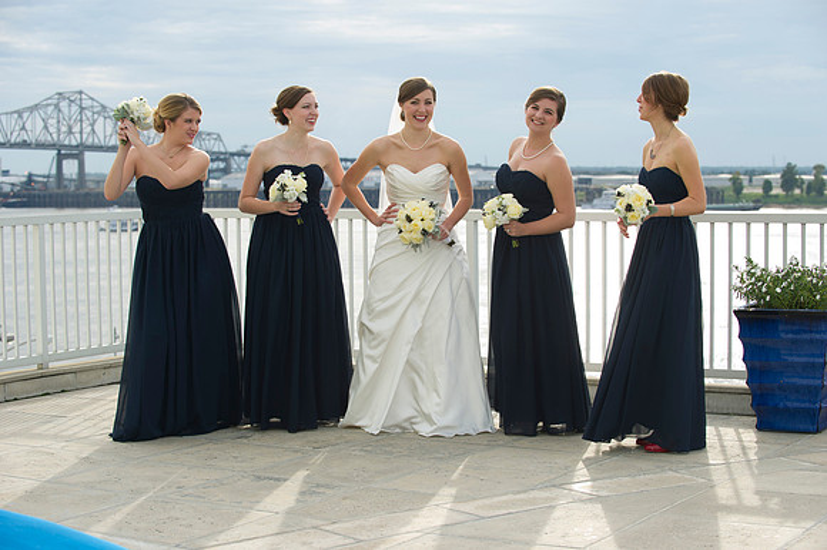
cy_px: 275
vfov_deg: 19.4
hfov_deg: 28.9
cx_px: 414
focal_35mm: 70
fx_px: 1607
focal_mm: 70
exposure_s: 1/250
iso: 200
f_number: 4
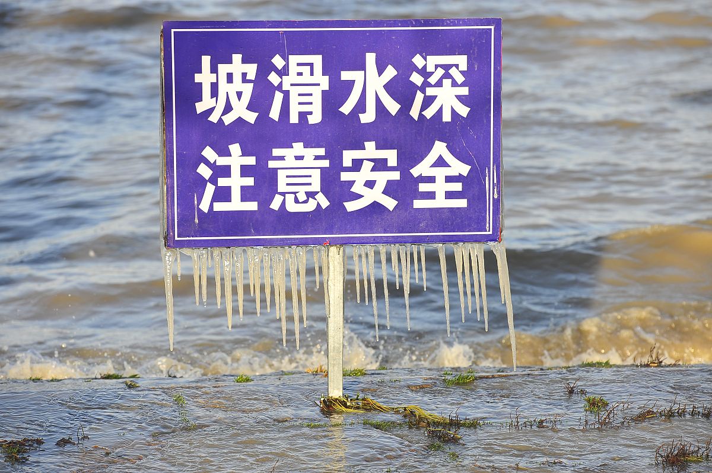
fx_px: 2865
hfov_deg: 14.2
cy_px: 236
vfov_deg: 9.4
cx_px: 356
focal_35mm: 145
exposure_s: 1/640
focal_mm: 145
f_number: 5
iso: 200
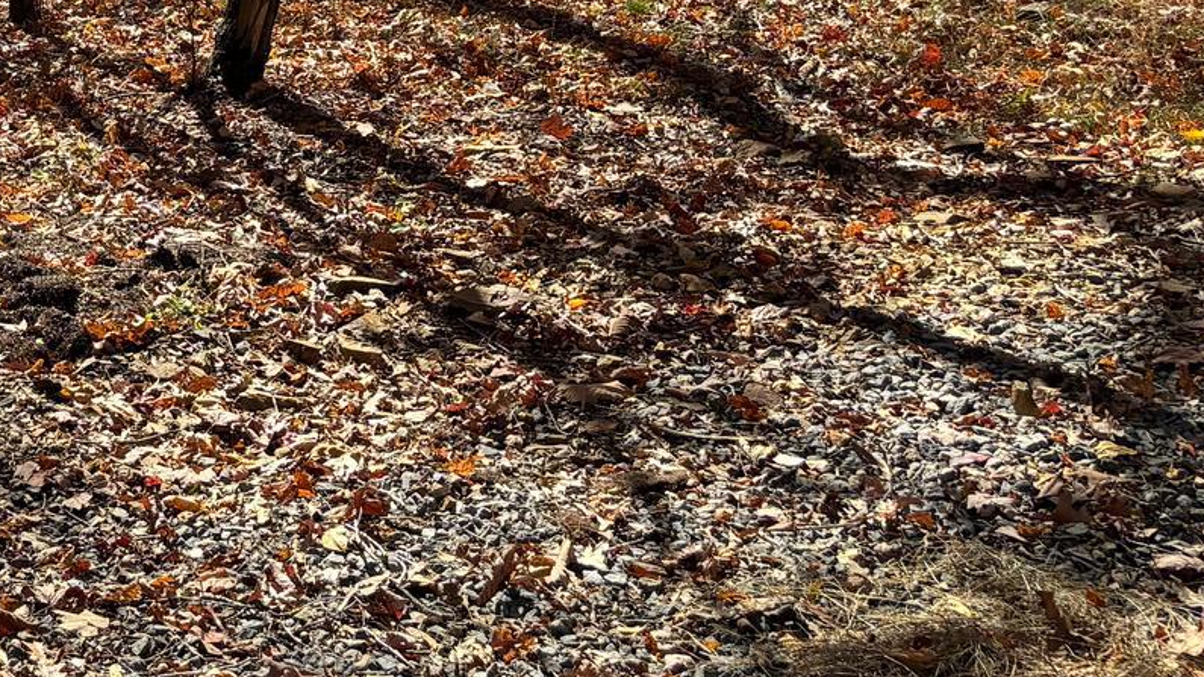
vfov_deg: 15.3
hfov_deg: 25.8
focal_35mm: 73
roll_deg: -1.4
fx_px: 2330
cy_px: -339
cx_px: -259
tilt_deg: -10.3
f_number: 1.6
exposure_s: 1/1007
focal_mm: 5.96
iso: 50
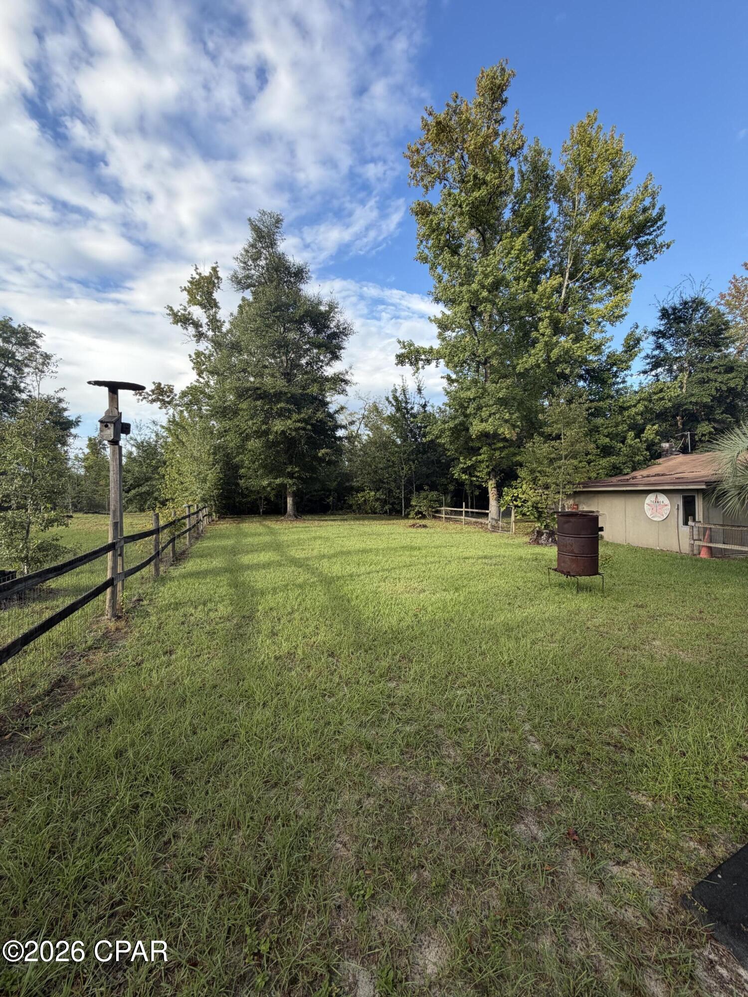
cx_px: 374
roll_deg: +0.1
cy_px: 498
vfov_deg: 102.1
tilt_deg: -0.1
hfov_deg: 85.7
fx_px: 403
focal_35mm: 14
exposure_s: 1/502
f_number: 2.2
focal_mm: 2.22
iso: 50
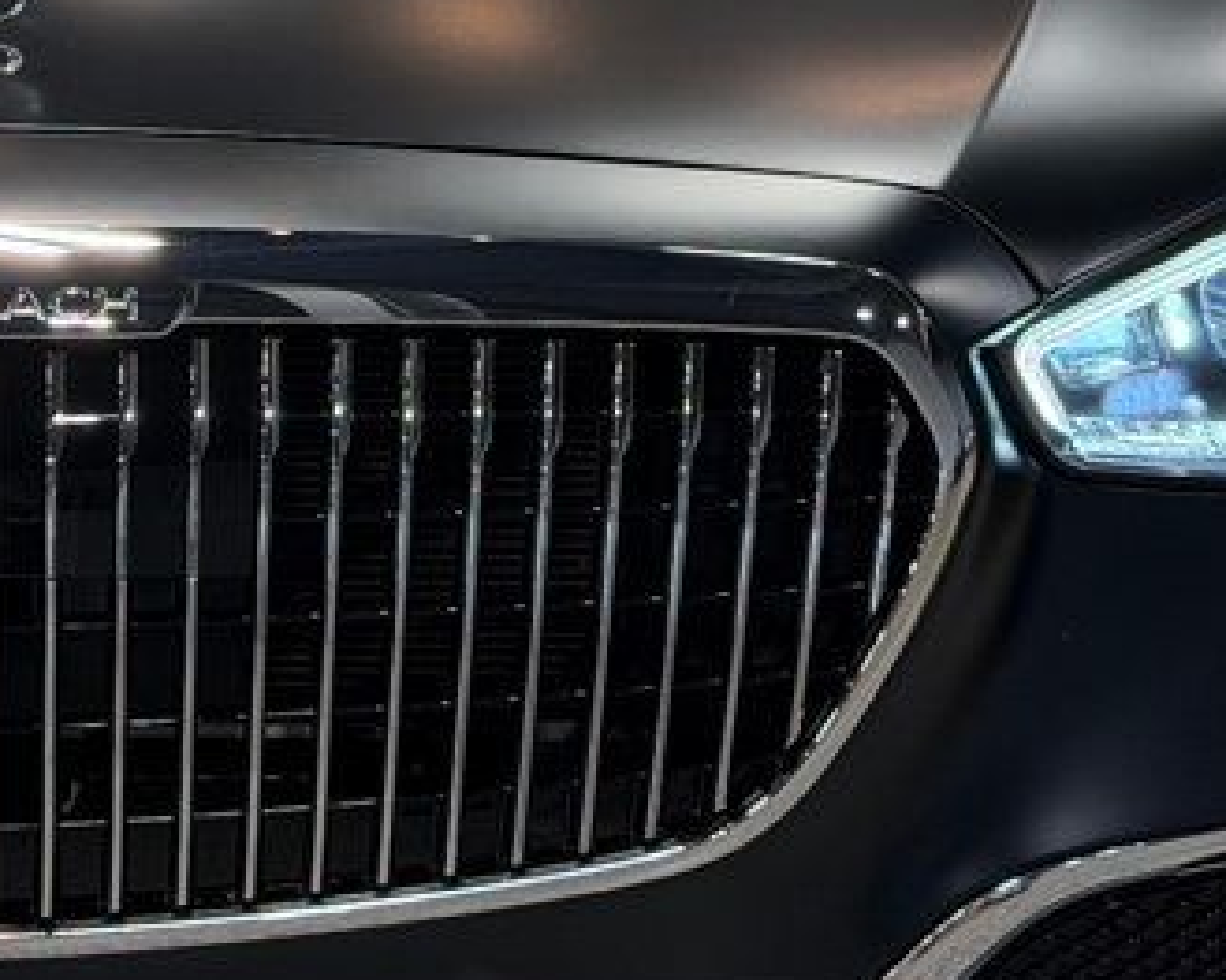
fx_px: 5296
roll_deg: +0.3
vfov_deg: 10.5
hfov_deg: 13.0
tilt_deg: -10.9
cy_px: 138
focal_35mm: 146
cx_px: -41
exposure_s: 1/175
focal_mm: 6.76
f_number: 1.78
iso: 64
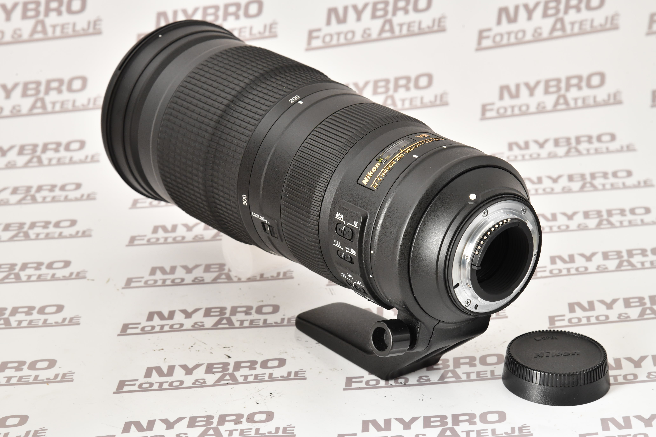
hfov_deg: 17.1
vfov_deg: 11.4
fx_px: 2186
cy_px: 218
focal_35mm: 120
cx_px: 328
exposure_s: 1/125
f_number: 14
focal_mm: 120
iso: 1600
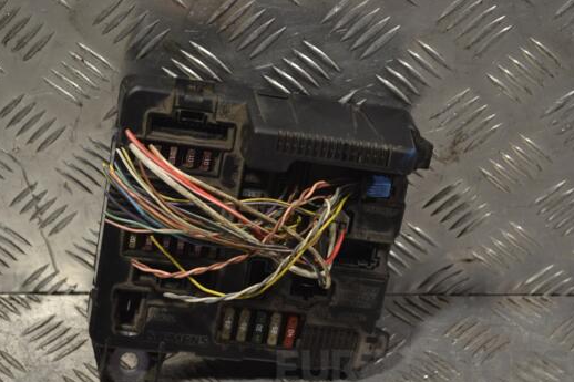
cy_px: 219
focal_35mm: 96
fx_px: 1523
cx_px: 256
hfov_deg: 21.3
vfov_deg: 14.3
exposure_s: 1/80
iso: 400
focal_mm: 55
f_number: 5.6
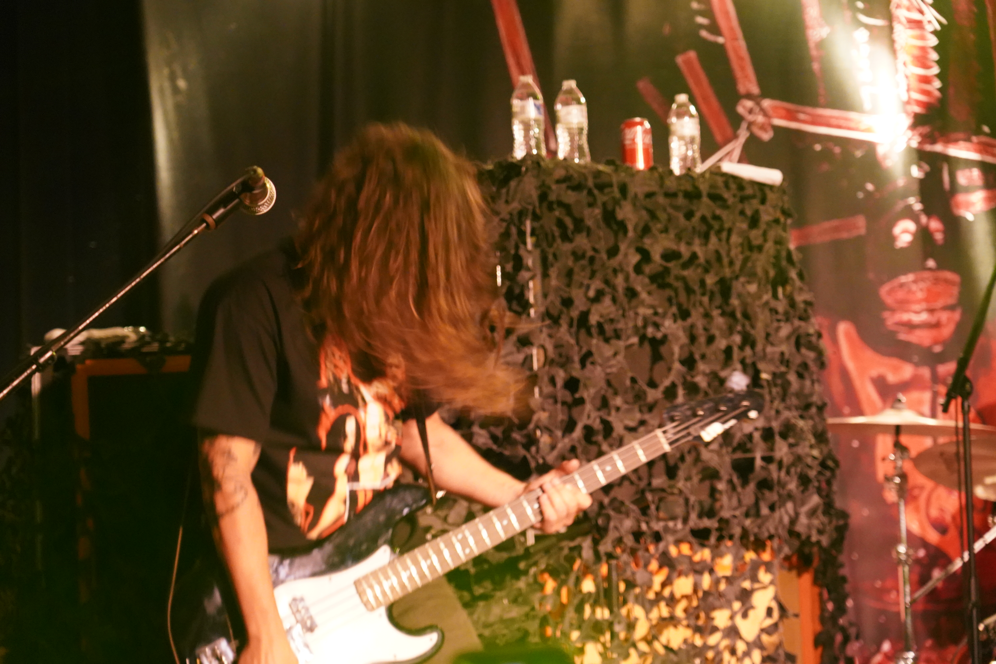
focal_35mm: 77
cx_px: 498
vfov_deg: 17.7
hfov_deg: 26.3
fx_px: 2130
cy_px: 332
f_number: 4
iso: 12800
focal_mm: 77
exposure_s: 1/30
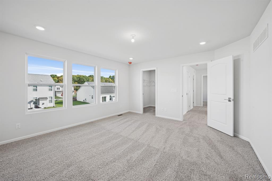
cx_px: 136
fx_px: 106
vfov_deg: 81.2
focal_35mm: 14
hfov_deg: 104.2
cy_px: 90
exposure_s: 1/4
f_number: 9
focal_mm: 14
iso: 80
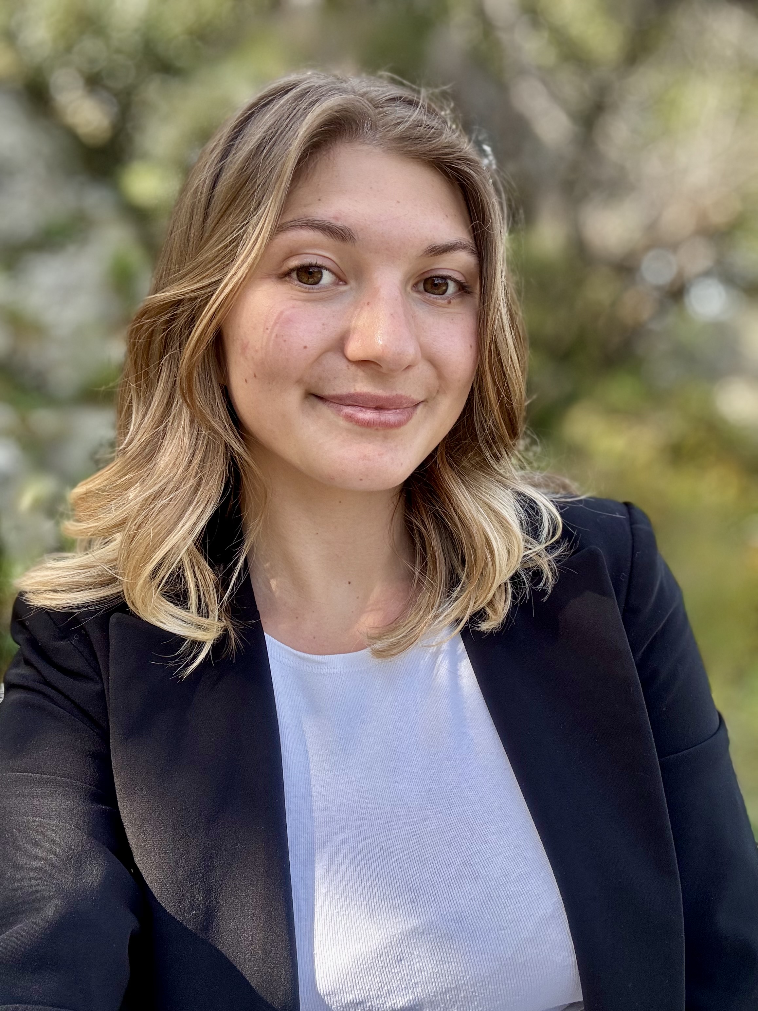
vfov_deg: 60.0
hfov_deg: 46.8
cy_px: 506
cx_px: 379
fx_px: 876
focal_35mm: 30
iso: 25
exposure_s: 1/217
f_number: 1.9
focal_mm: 2.69
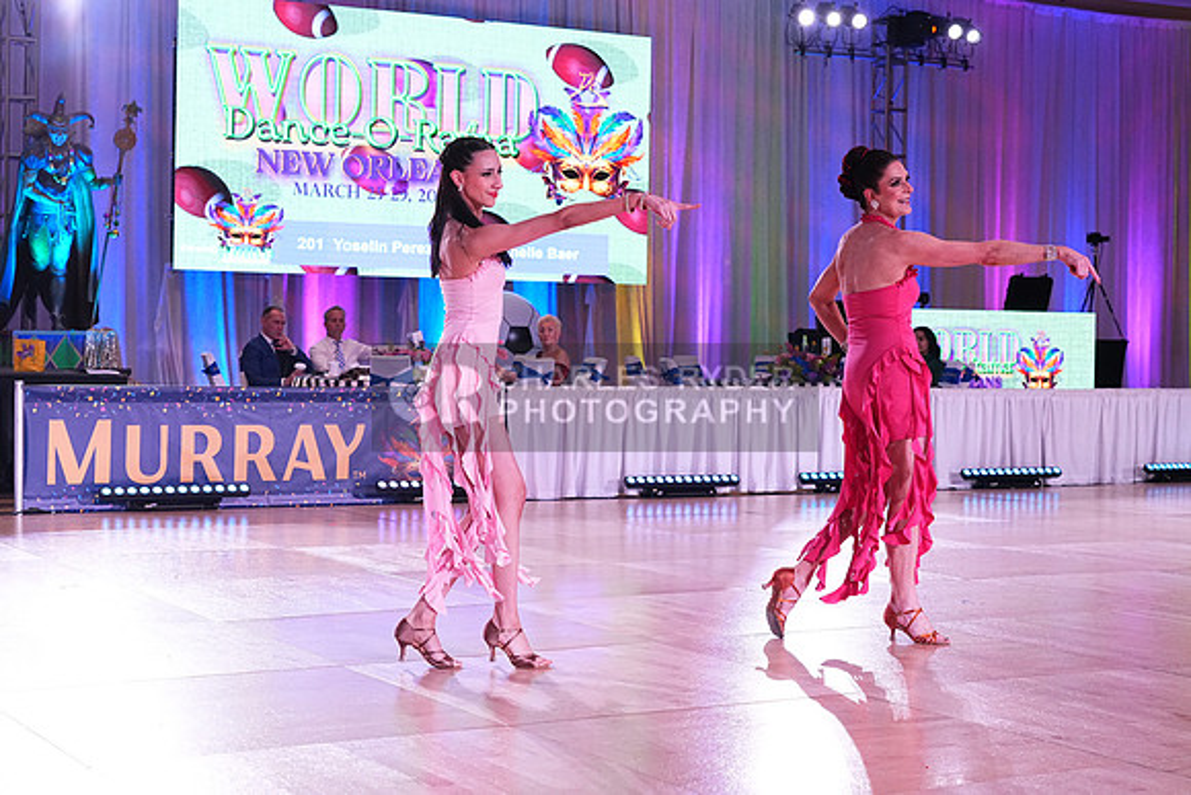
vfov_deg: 22.3
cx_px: 596
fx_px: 2018
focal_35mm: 61
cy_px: 398
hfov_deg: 32.9
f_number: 5.6
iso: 4000
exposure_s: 1/400
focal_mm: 61
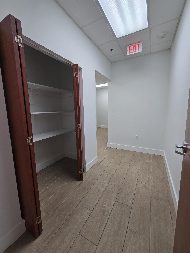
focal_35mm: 13
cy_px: 126
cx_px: 95
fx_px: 95
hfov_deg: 89.9
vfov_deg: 106.2
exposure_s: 1/60
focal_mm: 2.2
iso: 50
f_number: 2.2
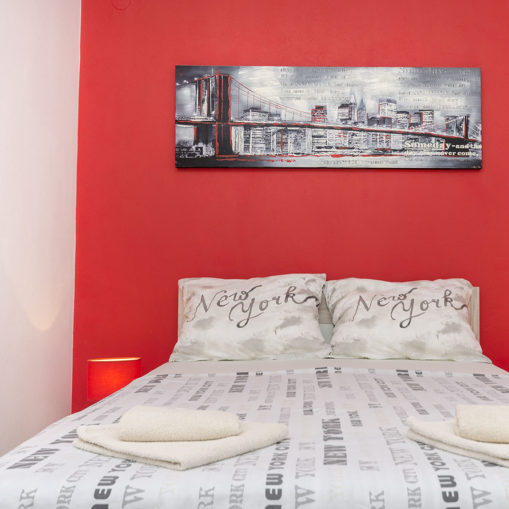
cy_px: 252
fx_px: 649
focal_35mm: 39
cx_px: 328
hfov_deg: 42.4
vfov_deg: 42.8
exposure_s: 1/25
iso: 100
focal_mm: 20
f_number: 5.6
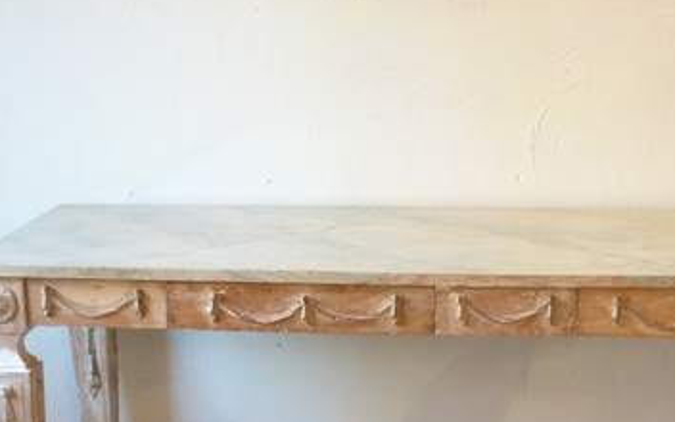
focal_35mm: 94
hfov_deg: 21.9
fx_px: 1729
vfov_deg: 13.7
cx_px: 512
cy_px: 418
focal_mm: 8.5
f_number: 3.8
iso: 400
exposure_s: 1/15
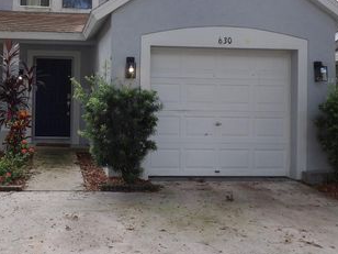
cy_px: 80
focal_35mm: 39
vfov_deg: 36.4
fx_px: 381
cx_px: 75
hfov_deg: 45.8
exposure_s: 1/117
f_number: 3.2
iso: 100
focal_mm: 4.3
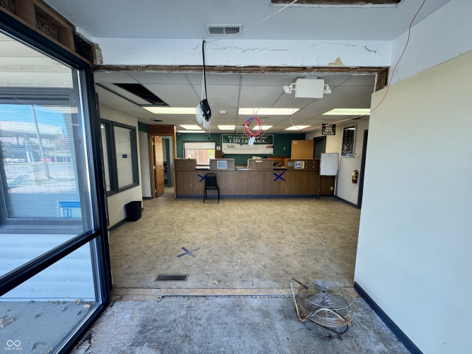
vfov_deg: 85.7
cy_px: 177
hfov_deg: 102.1
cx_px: 236
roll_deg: -0.7
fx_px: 191
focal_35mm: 14
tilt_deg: -8.2
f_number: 2.2
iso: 160
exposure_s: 1/120
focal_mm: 2.22
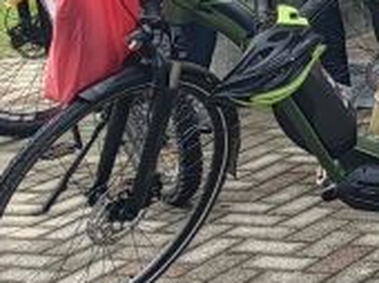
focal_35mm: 159
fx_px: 1738
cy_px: -100
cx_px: 919
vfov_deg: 9.1
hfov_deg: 10.6
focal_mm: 5.54
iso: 50
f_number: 1.8
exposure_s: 1/899
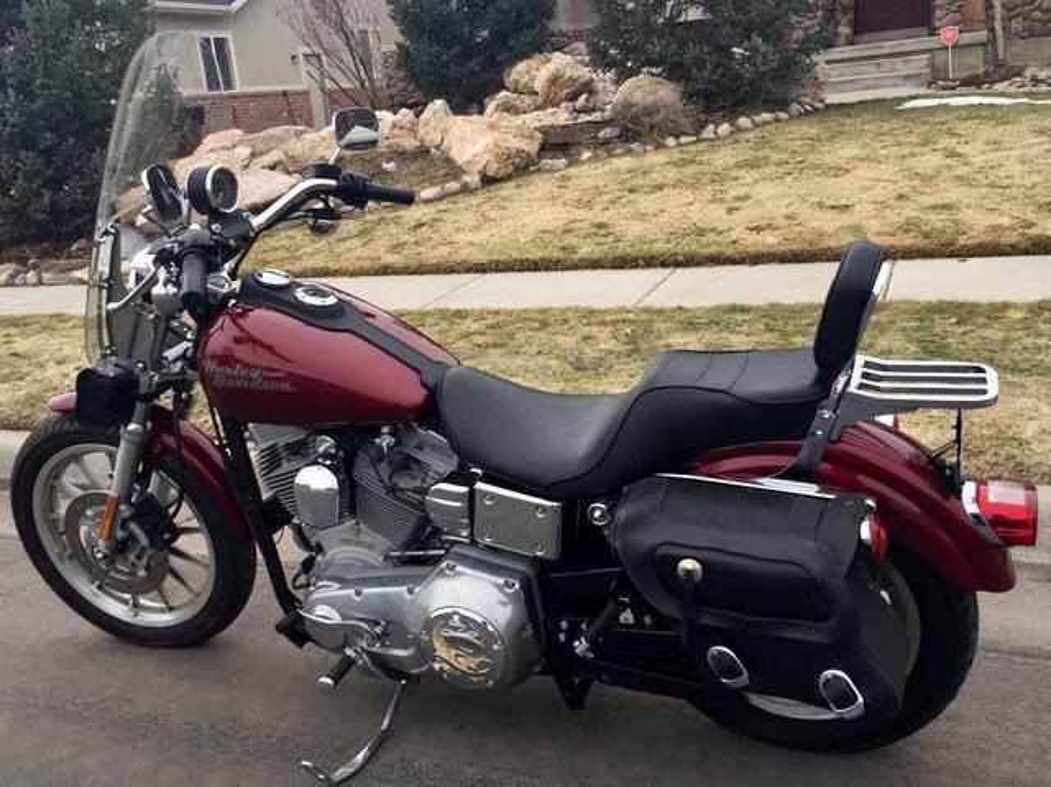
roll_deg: +2.0
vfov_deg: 48.2
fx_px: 880
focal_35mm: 29
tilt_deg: -14.3
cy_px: 394
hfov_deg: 61.7
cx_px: 526
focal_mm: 4.15
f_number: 2.2
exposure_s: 1/60
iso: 32
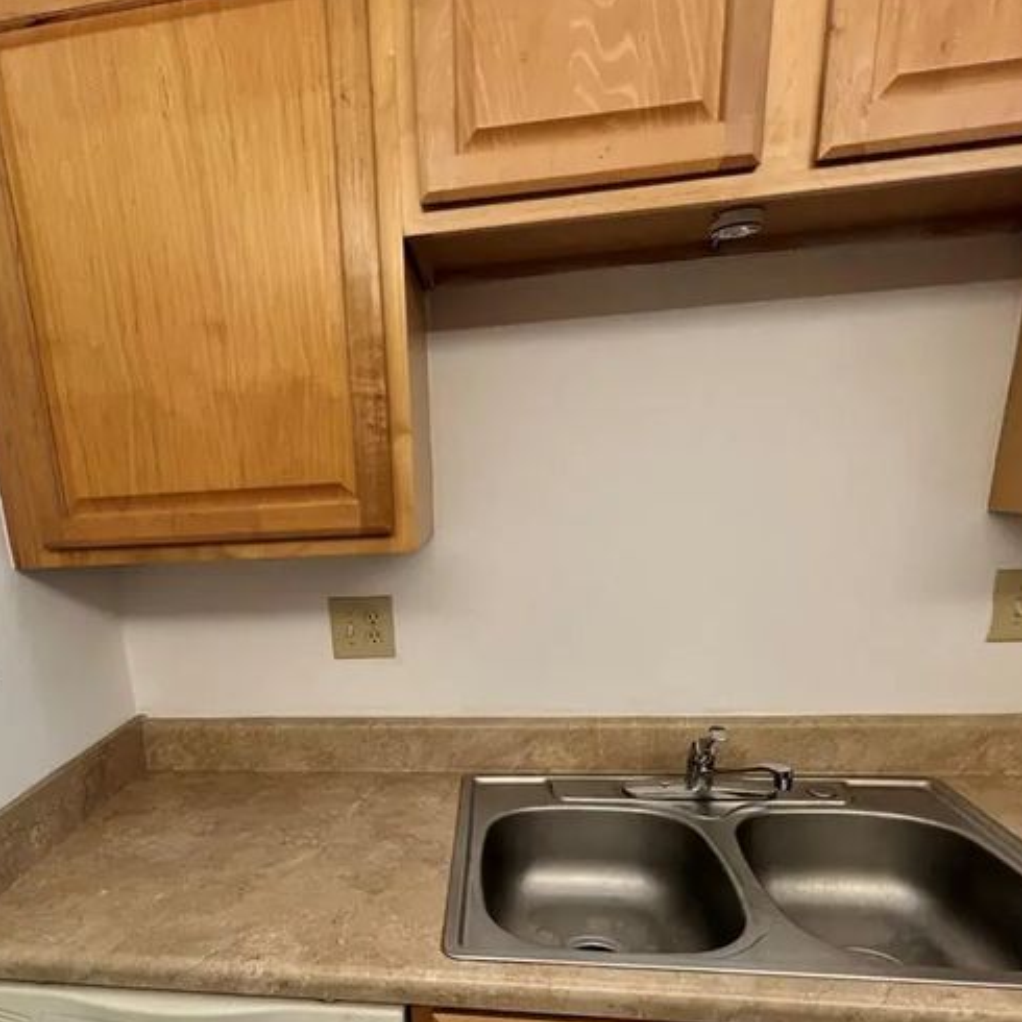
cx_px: 386
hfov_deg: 73.6
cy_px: 681
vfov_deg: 72.6
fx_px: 668
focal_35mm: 20
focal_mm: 1.57
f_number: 1.8
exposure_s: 1/60
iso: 160
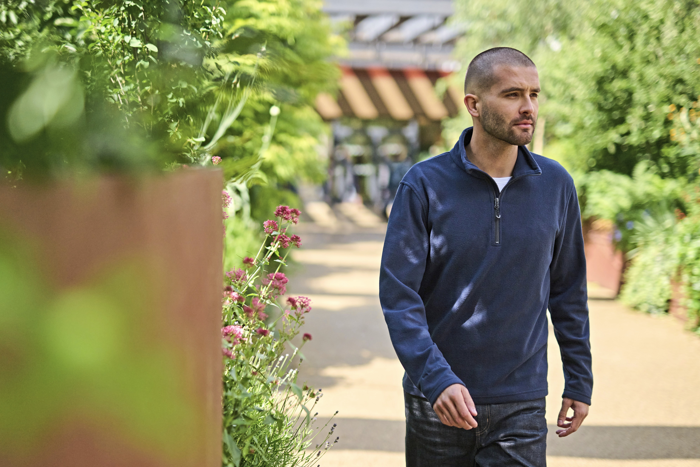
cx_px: 316
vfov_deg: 23.8
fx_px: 1108
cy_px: 266
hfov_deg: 35.0
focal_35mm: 57
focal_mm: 50
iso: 400
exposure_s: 1/10000
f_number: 1.4
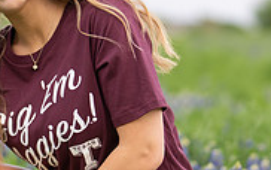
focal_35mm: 208
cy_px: 104
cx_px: 106
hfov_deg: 10.1
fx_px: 1537
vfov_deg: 6.3
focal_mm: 50
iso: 250
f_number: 1.2
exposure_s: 1/800
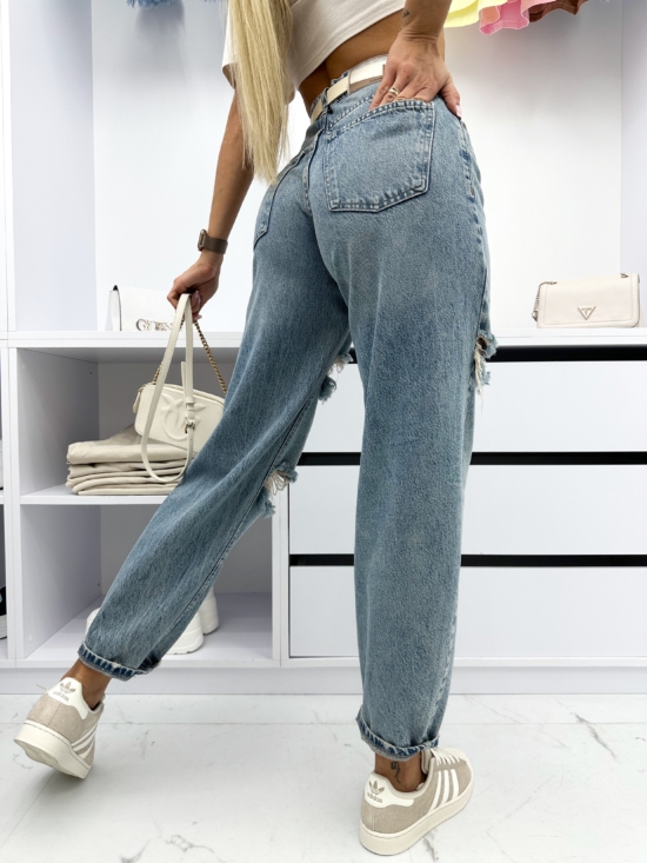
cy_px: 432
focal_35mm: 24
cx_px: 324
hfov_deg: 56.8
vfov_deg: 71.6
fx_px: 598
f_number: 1.8
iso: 80
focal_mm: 6.86
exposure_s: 1/470
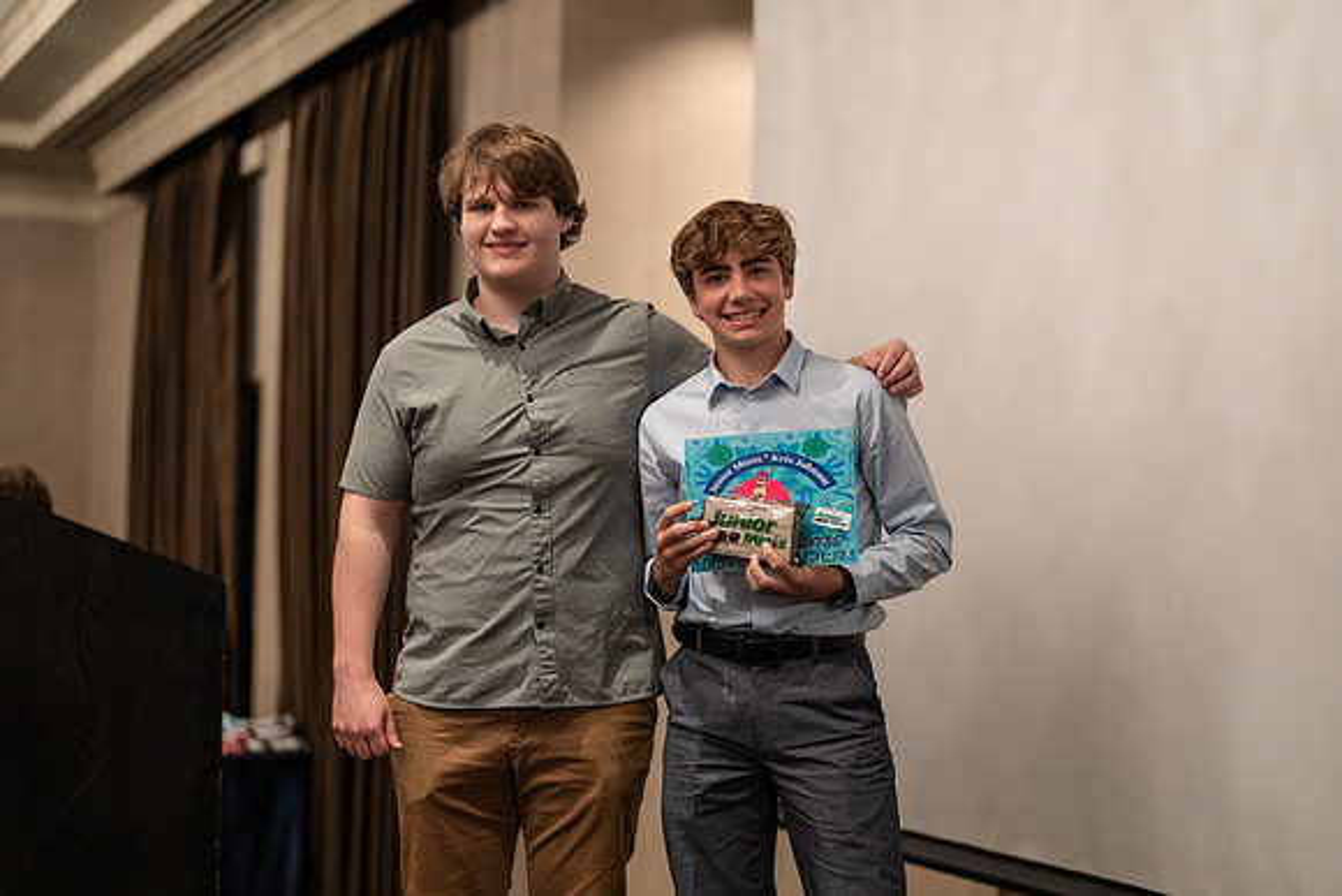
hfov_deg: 39.6
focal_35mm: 50
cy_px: 448
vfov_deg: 27.0
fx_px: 1864
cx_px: 671
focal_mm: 50
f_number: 1.2
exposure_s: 1/320
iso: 2000
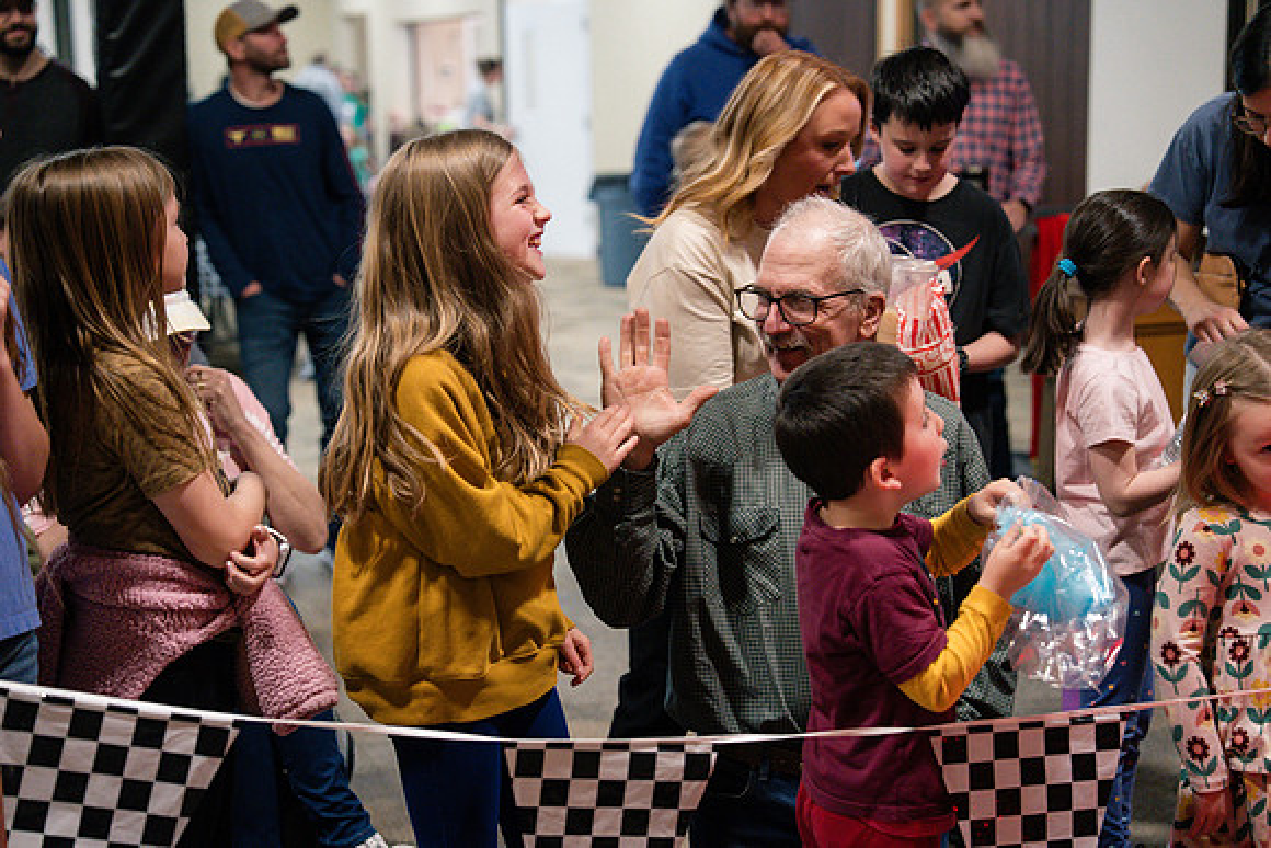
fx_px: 2472
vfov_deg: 19.5
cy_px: 424
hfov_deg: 28.8
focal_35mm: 70
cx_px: 636
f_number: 2.8
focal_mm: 70
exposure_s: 1/320
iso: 2500
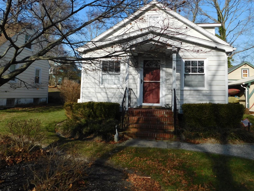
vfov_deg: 46.5
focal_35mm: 30
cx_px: 126
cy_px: 76
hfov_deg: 60.0
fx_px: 220
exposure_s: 1/1250
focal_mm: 4
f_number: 3
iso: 125
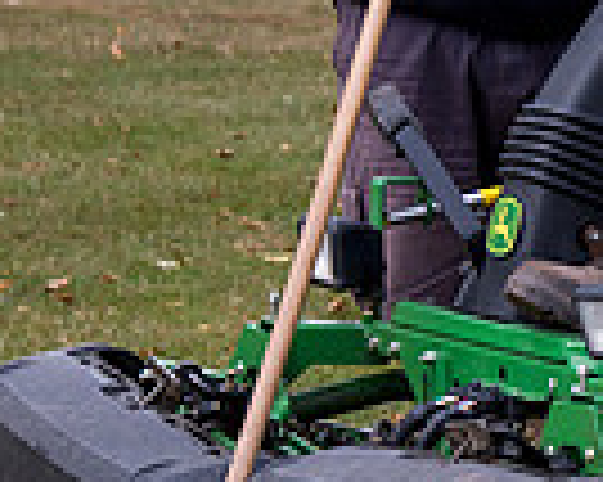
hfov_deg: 4.3
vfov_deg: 3.5
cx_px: 1192
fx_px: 7989
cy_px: 61
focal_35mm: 448
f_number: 8
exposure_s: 1/200
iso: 400
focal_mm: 110
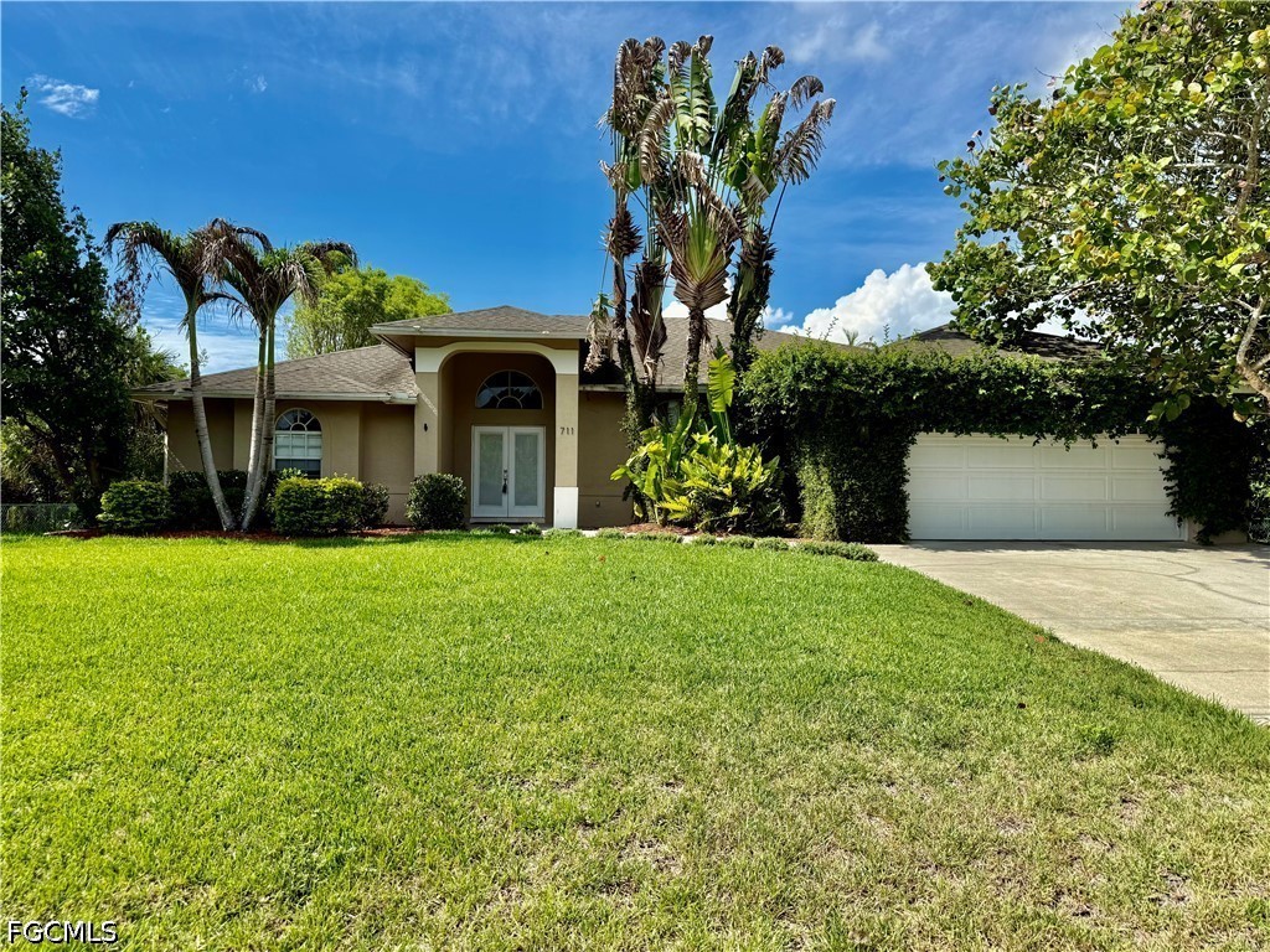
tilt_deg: +0.9
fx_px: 881
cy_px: 476
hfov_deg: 71.6
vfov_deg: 56.8
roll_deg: -0.9
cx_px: 635
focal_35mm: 24
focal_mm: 6.76
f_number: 1.78
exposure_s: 1/4167
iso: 80
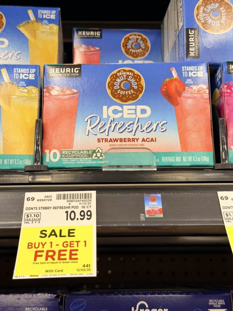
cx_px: 116
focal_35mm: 48
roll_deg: +0.0
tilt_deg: +13.4
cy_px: 156
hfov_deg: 30.3
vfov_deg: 39.7
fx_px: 431
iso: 64
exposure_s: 1/60
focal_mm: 6.76
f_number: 1.78
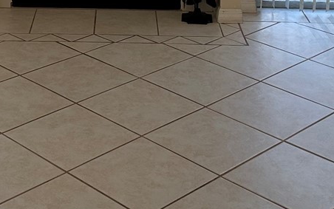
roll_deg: -0.2
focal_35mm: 90
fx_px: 820
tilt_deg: -11.0
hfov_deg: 22.9
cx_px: 104
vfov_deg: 13.5
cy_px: -121
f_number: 1.78
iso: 80
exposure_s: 1/460
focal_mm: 6.86
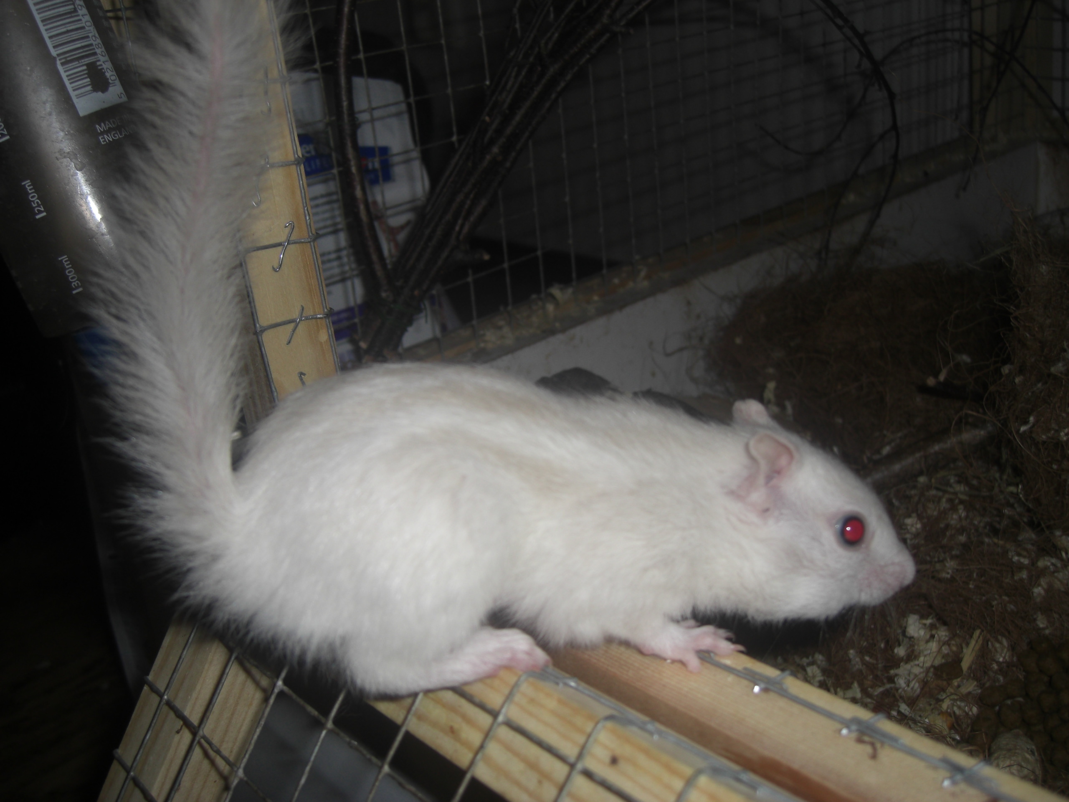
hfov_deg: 49.0
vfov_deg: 37.7
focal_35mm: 38
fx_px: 1174
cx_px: 534
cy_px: 401
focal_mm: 7.9
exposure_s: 1/60
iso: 80
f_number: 2.8
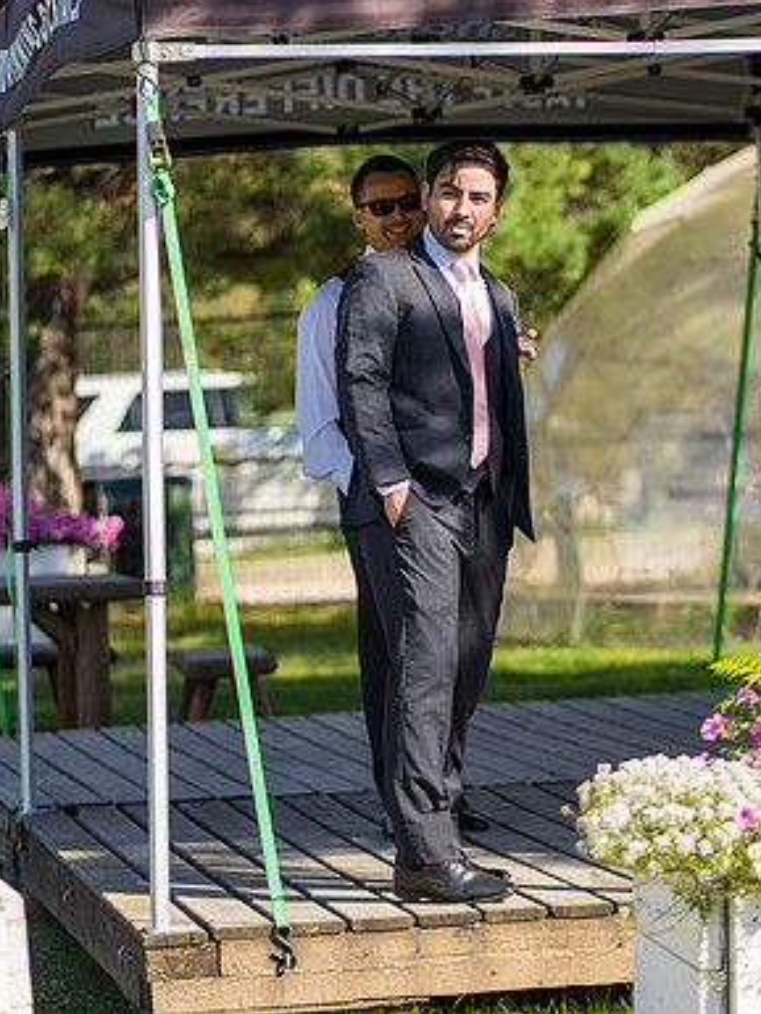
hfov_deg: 9.3
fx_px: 4687
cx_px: 464
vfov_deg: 12.3
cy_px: 388
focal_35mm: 160
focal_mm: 85
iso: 250
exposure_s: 1/5000
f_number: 2
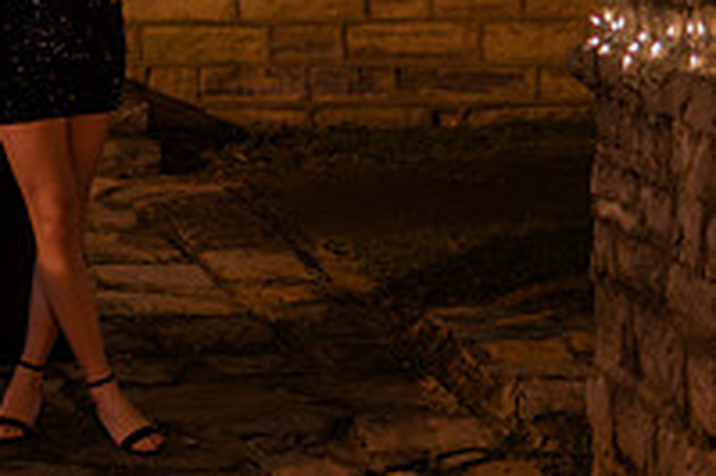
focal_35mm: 145
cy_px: -70
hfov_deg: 13.8
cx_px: -90
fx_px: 2881
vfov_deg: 9.3
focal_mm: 50
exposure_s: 1/100
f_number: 1.4
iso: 2500
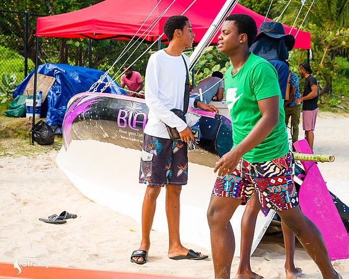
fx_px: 814
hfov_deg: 24.2
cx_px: 168
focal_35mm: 79
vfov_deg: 19.4
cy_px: 140
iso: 360
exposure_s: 1/320
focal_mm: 70
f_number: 6.3
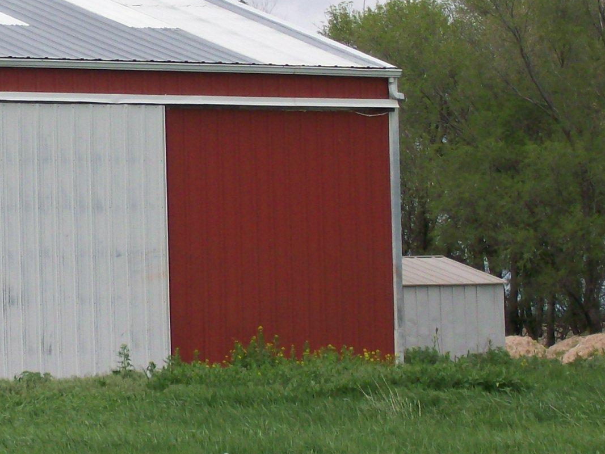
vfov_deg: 7.9
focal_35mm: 188
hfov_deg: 10.4
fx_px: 3287
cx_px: -37
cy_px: 194
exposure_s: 1/495
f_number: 4.3
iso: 80
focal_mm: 14.3
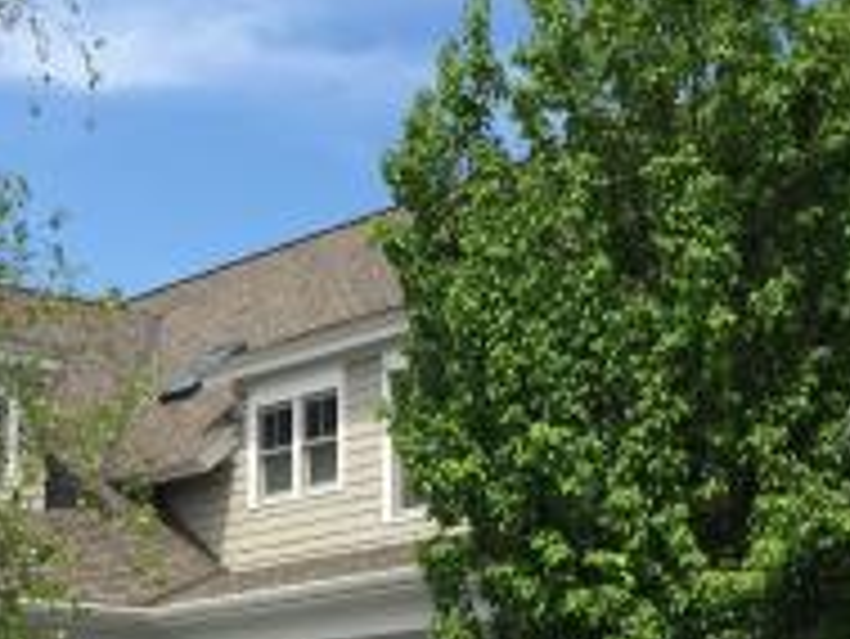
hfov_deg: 21.7
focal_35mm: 89
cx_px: 180
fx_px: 2187
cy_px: 682
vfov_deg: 16.2
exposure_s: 1/1199
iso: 32
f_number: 2.2
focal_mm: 4.15
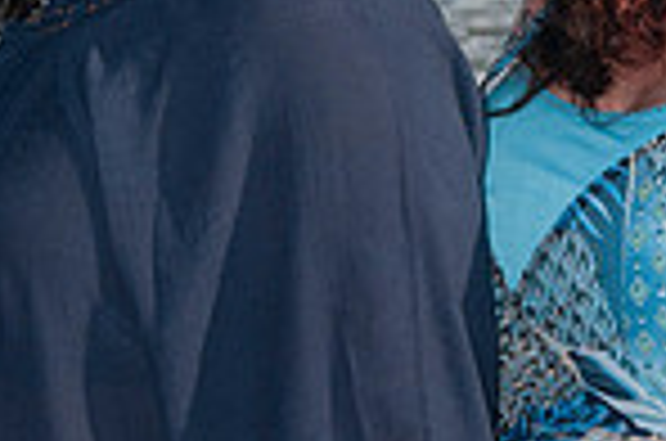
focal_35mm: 341
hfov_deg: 6.0
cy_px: -79
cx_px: 720
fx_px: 6295
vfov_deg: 4.0
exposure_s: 1/250
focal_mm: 58
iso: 100
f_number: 11
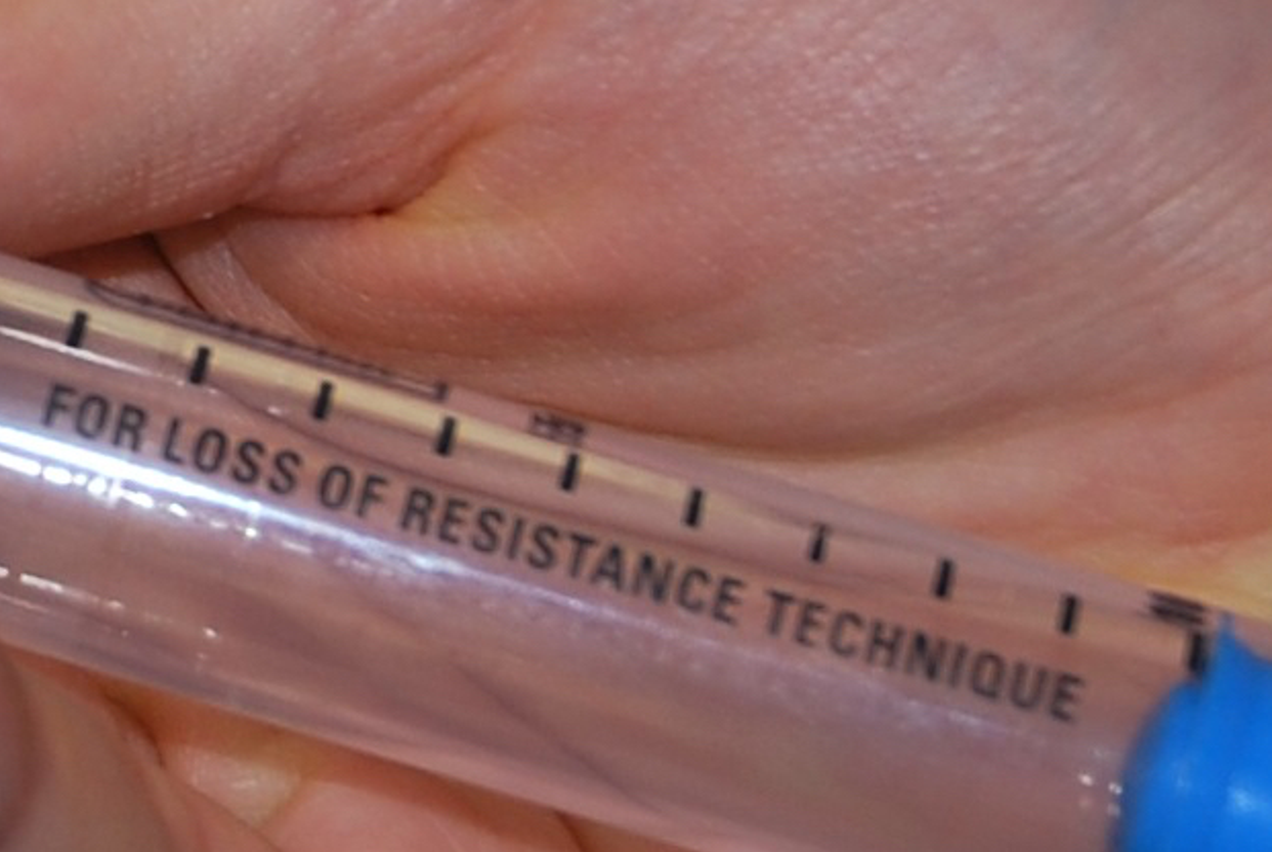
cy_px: -147
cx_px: -1387
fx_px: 11574
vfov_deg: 4.2
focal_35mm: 327
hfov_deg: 6.1
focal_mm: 35
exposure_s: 1/125
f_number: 4.2
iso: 100
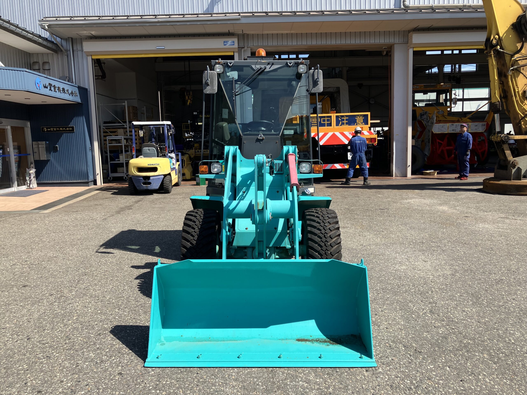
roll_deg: -0.1
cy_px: 198
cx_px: 264
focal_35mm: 28
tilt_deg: -7.3
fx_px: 426
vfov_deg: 49.7
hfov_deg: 63.4
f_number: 1.8
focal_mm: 3.99
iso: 32
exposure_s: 1/1279
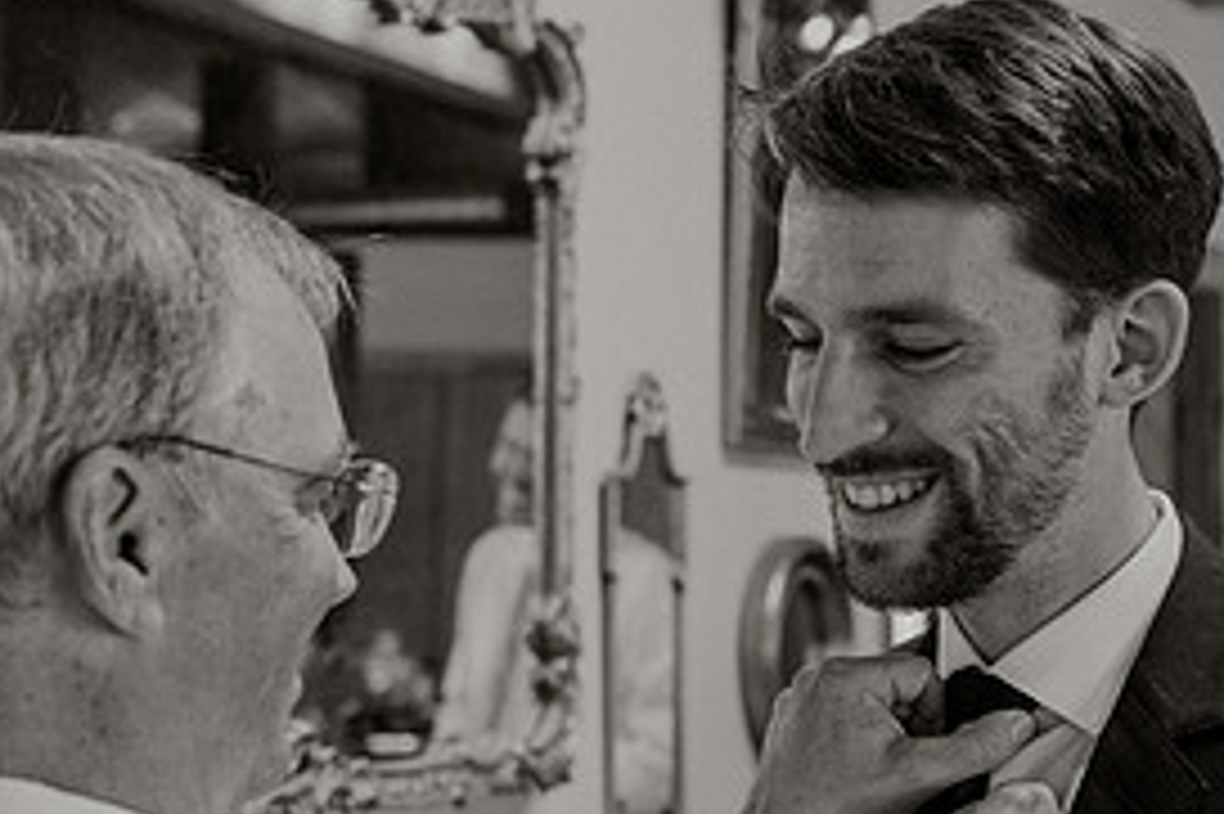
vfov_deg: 16.1
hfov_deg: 24.1
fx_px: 2854
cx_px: 774
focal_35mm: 84
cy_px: 625
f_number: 3.5
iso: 1250
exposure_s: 1/160
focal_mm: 38
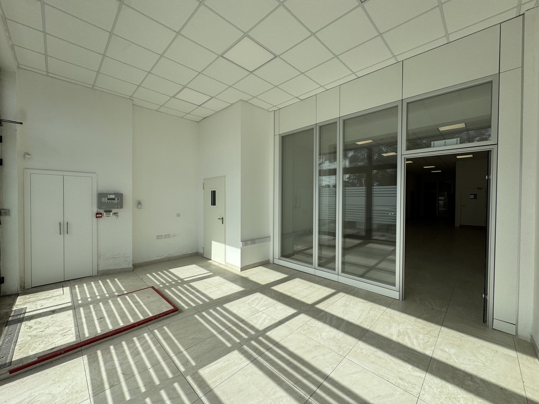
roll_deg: -1.0
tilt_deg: -1.1
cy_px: 202
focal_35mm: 14
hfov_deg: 102.1
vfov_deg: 85.7
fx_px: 218
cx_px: 270
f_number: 2.2
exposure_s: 1/1832
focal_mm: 2.22
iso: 40
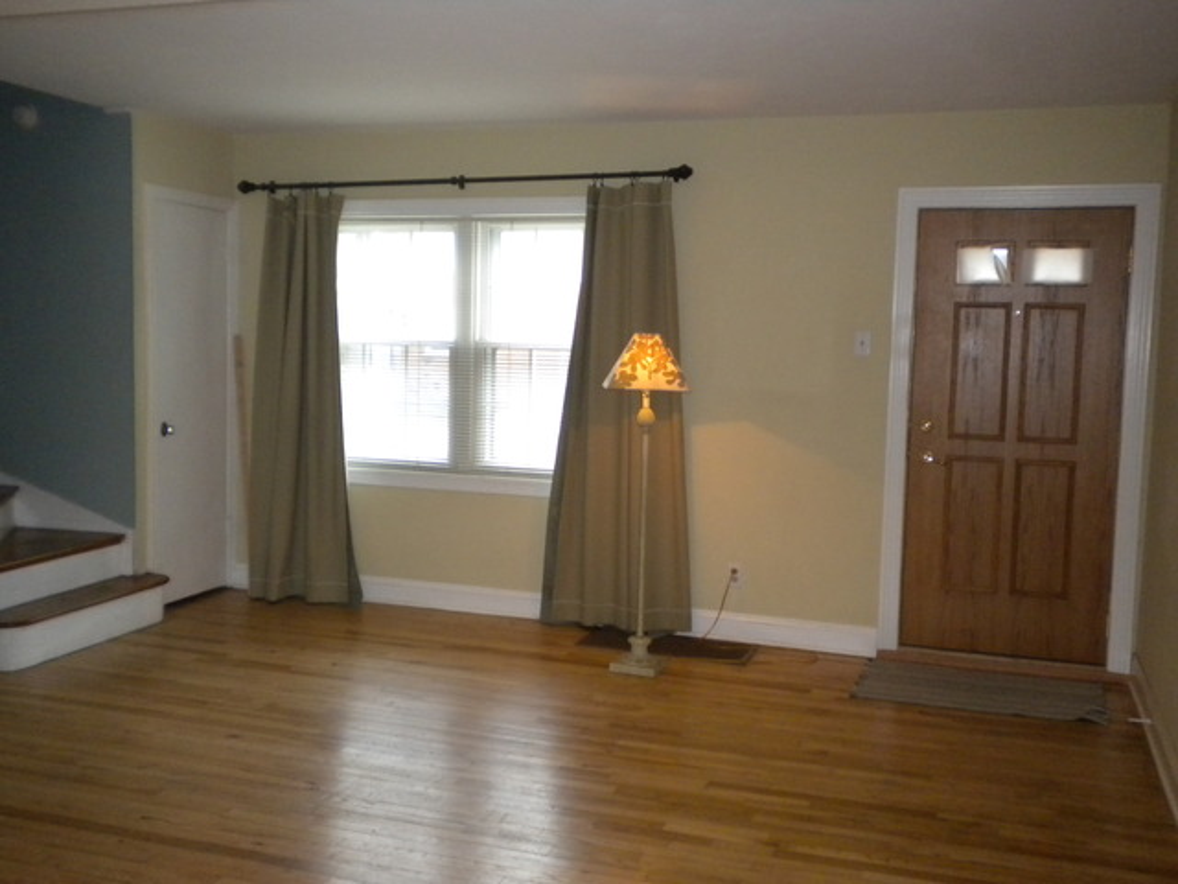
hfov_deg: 52.6
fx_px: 1191
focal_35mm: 35
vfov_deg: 40.7
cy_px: 442
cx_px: 589
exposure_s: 1/40.7
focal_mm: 6.3
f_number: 3.1
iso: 400
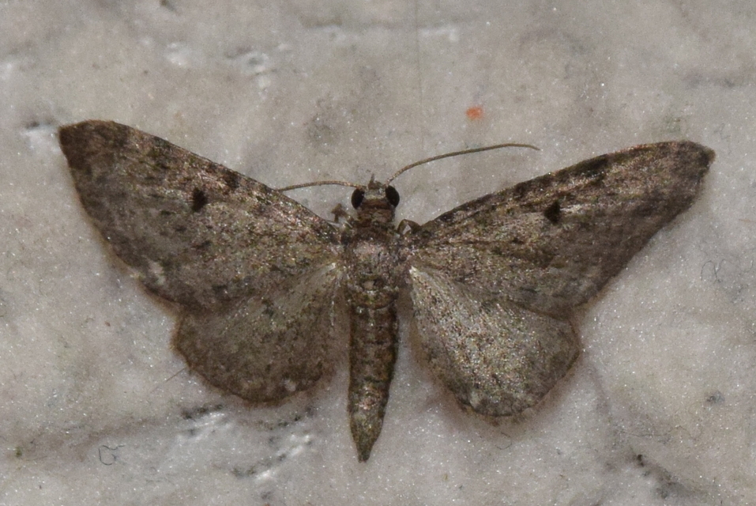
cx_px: 378
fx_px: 4414
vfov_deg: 6.6
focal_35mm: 210
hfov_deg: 9.8
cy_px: 253
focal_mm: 140
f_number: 14
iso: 1250
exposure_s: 1/200
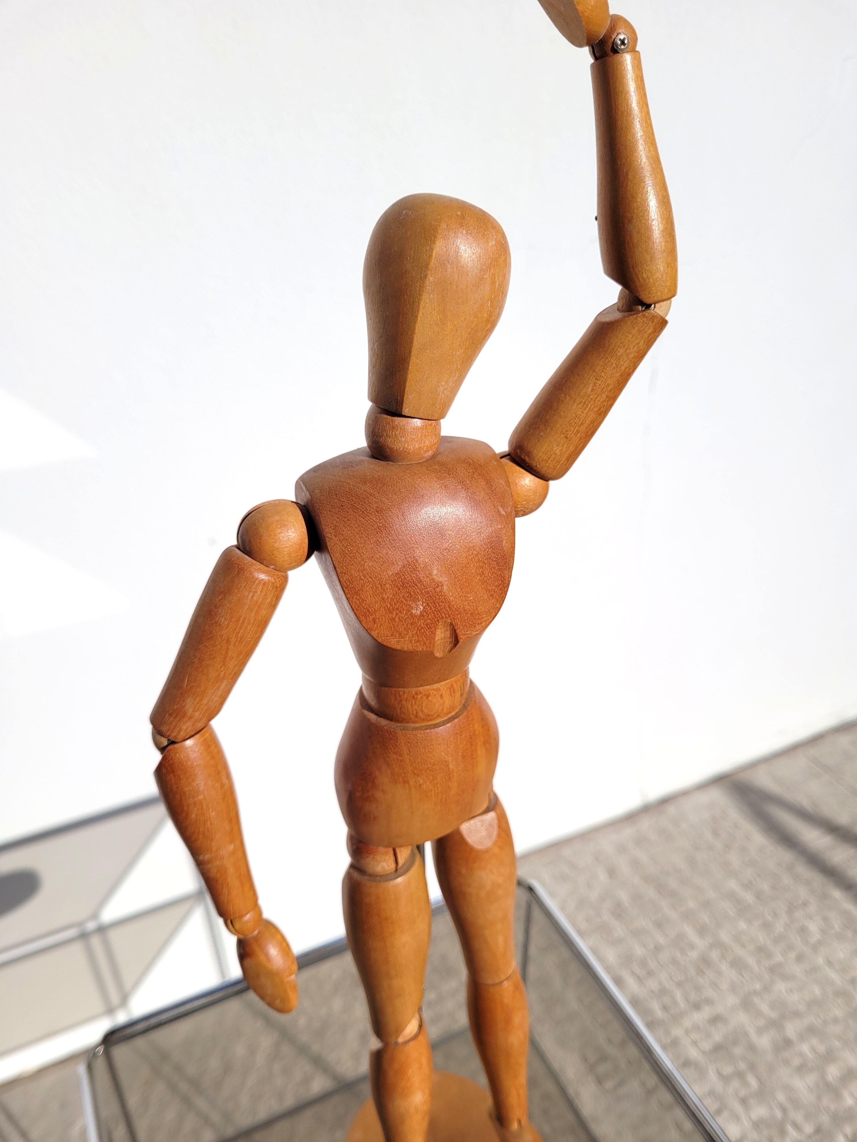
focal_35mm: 26
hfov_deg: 53.1
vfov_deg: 67.3
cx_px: 428
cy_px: 571
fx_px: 858
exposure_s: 1/6948
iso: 40
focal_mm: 5.4
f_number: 1.8
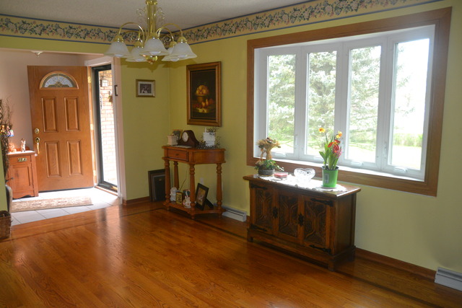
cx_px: 231
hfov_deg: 61.9
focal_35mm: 30
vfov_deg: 43.6
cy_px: 154
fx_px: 385
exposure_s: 1/60
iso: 900
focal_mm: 20
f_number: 3.5
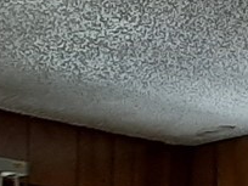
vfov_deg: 6.2
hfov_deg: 8.6
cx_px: -404
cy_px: 698
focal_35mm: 204
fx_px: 1462
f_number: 1.7
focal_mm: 3.93
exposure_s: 1/50
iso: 64
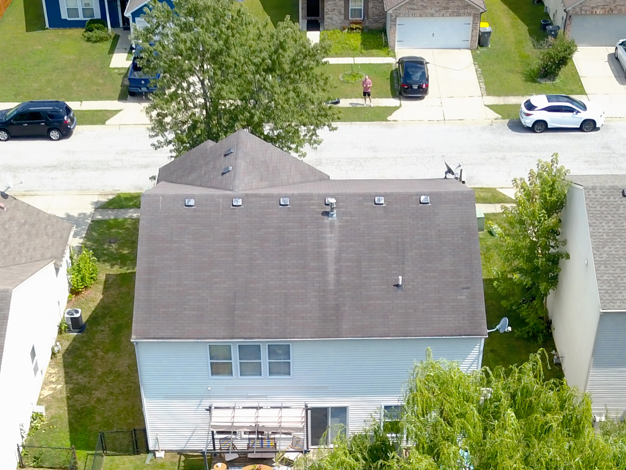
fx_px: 1049
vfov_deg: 24.2
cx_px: 306
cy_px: 459
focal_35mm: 58
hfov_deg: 33.2
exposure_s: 1/835
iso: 100
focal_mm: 4.73
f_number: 2.2
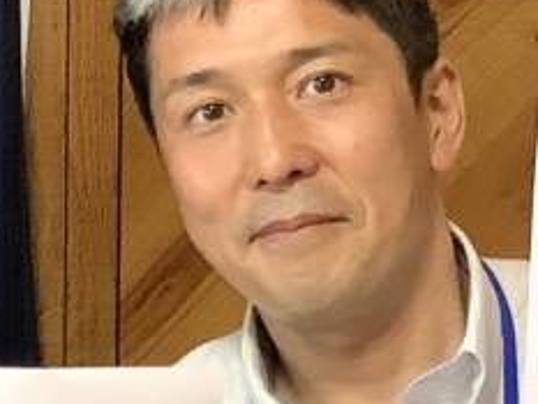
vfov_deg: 11.1
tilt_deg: -10.5
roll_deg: -1.4
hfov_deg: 14.6
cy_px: 353
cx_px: 30
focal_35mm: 133
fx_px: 2068
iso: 200
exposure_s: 1/60
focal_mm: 3.3
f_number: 2.4
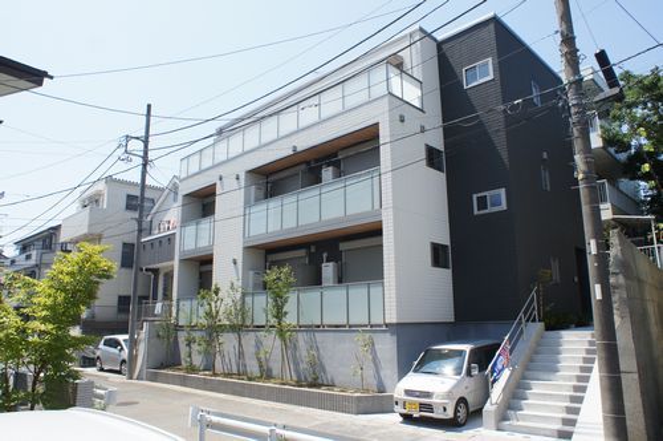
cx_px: 332
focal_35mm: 34
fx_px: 625
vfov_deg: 38.8
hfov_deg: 55.9
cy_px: 220
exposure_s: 1/400
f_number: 6.3
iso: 200
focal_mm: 16
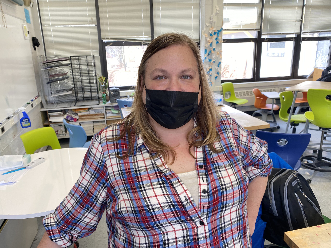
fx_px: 249
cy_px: 124
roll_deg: +0.5
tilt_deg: -17.2
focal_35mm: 26
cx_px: 166
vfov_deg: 53.1
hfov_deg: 67.3
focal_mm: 4.25
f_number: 1.8
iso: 80
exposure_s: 1/120
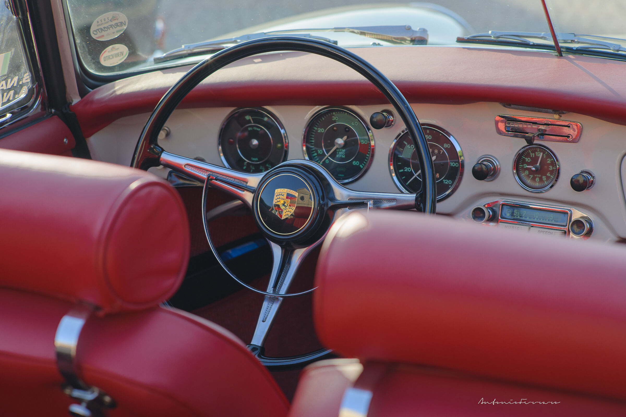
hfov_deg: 39.6
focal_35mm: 50
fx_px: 869
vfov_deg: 27.0
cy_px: 208
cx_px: 313
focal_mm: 50
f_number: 5.6
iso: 64
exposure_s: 1/125
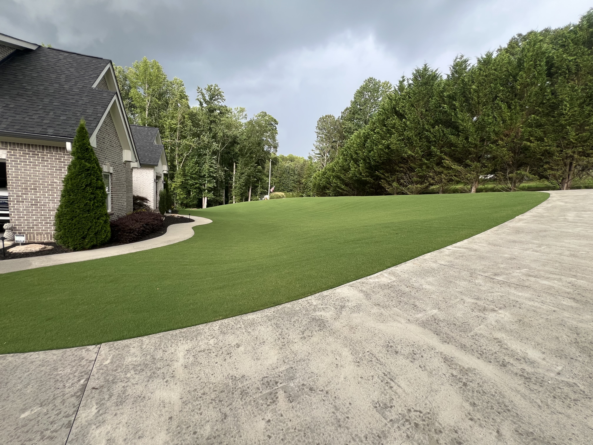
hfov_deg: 106.2
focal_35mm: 13
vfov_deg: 89.9
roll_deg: -3.1
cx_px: 296
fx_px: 223
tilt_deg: -5.9
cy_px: 222
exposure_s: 1/99
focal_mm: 1.57
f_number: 1.8
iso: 50
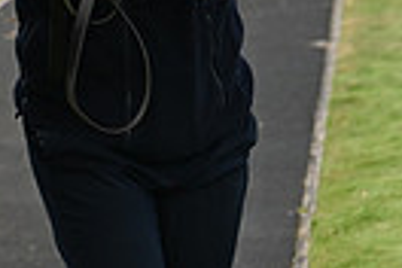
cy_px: -318
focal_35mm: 377
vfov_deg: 3.6
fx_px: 4210
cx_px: -295
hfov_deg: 5.4
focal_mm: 86
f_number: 4.5
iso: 400
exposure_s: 1/2500
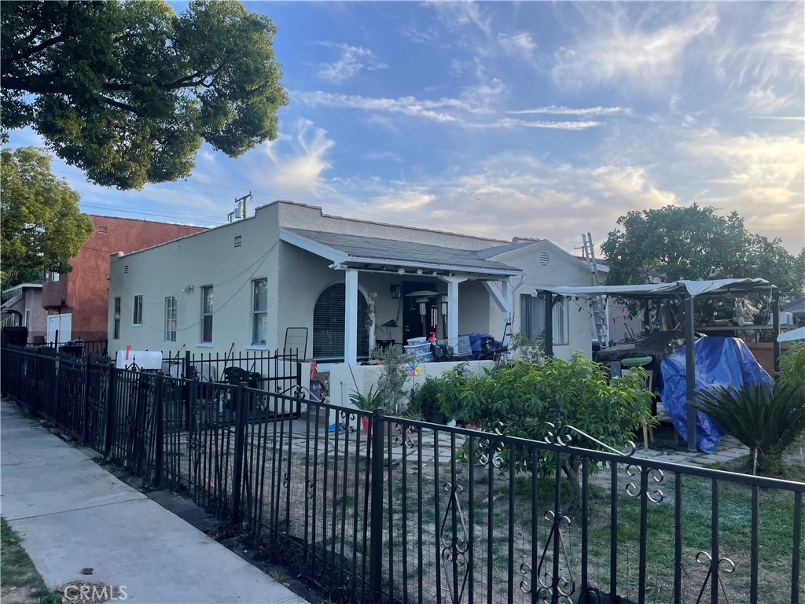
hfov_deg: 67.3
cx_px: 402
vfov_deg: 53.1
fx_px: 605
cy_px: 302
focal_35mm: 26
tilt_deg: +3.2
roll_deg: -0.4
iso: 32
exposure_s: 1/734
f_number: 1.6
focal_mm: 4.2
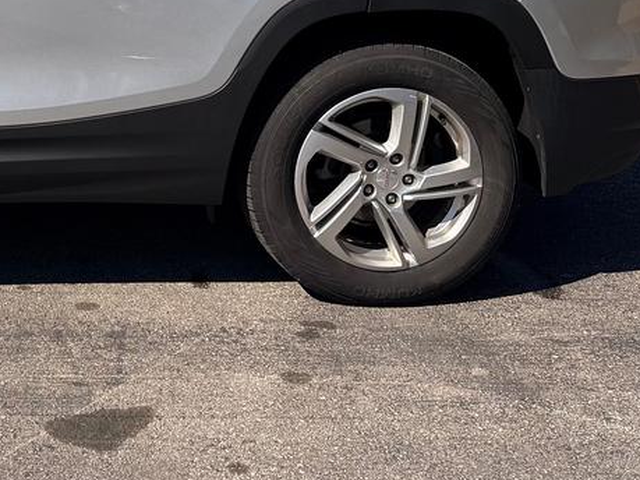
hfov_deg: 26.5
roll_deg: -1.7
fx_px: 1238
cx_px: -79
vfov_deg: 20.6
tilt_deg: -5.2
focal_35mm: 67
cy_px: -84
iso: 125
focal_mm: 6.76
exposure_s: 1/7353
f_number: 1.78
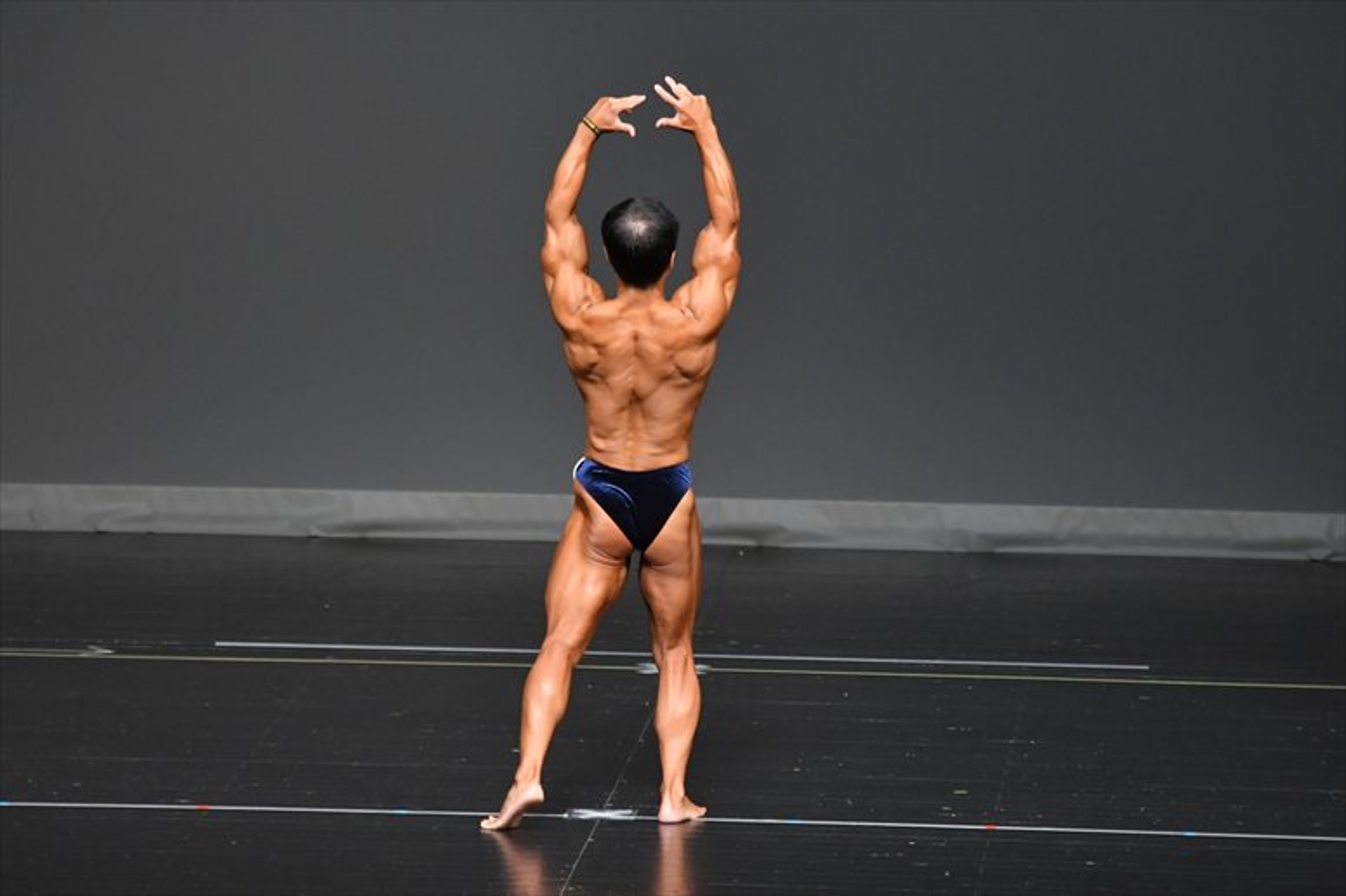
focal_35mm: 300
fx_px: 11211
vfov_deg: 4.6
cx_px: 673
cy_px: 448
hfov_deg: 6.9
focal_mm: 200
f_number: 5.6
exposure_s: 1/400
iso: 2500
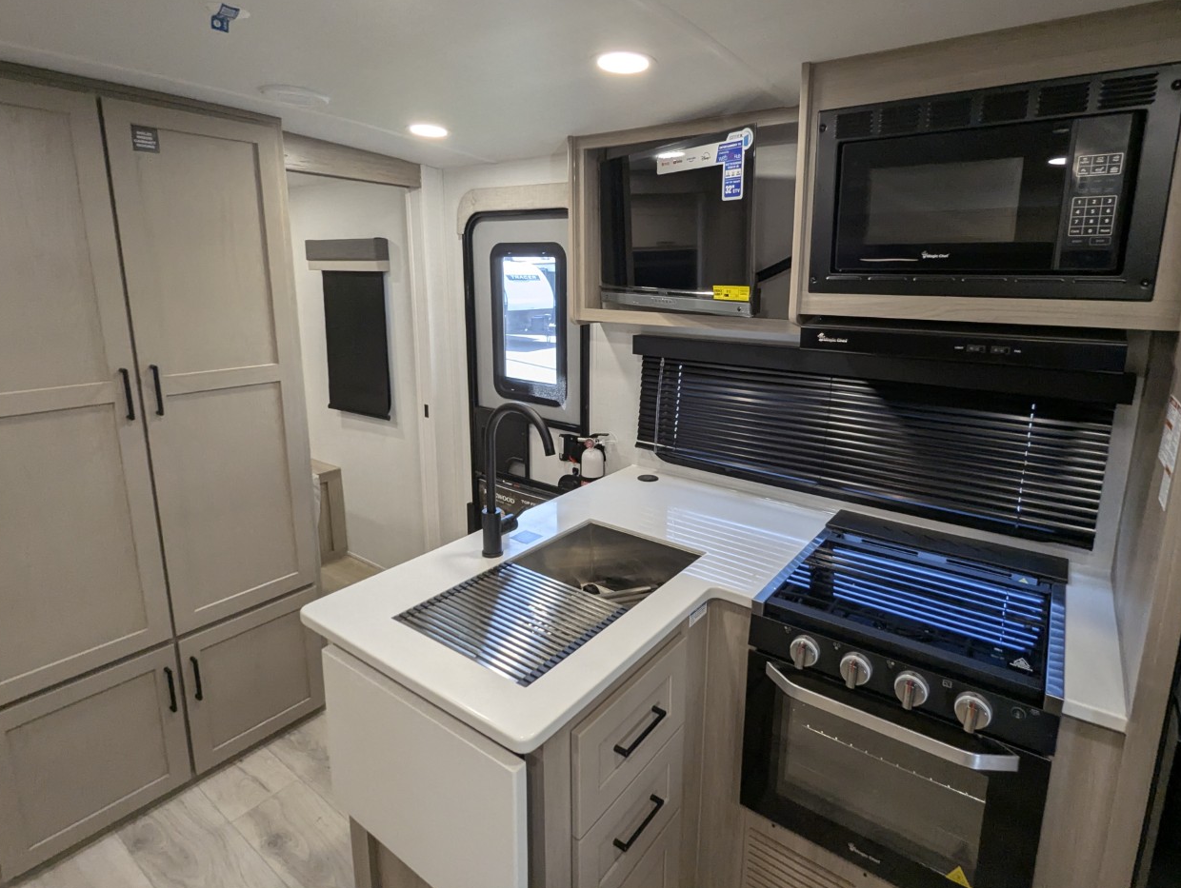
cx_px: 620
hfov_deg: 87.6
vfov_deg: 71.5
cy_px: 396
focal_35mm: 18
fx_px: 615
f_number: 2.2
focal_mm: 2.35
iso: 157
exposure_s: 1/118
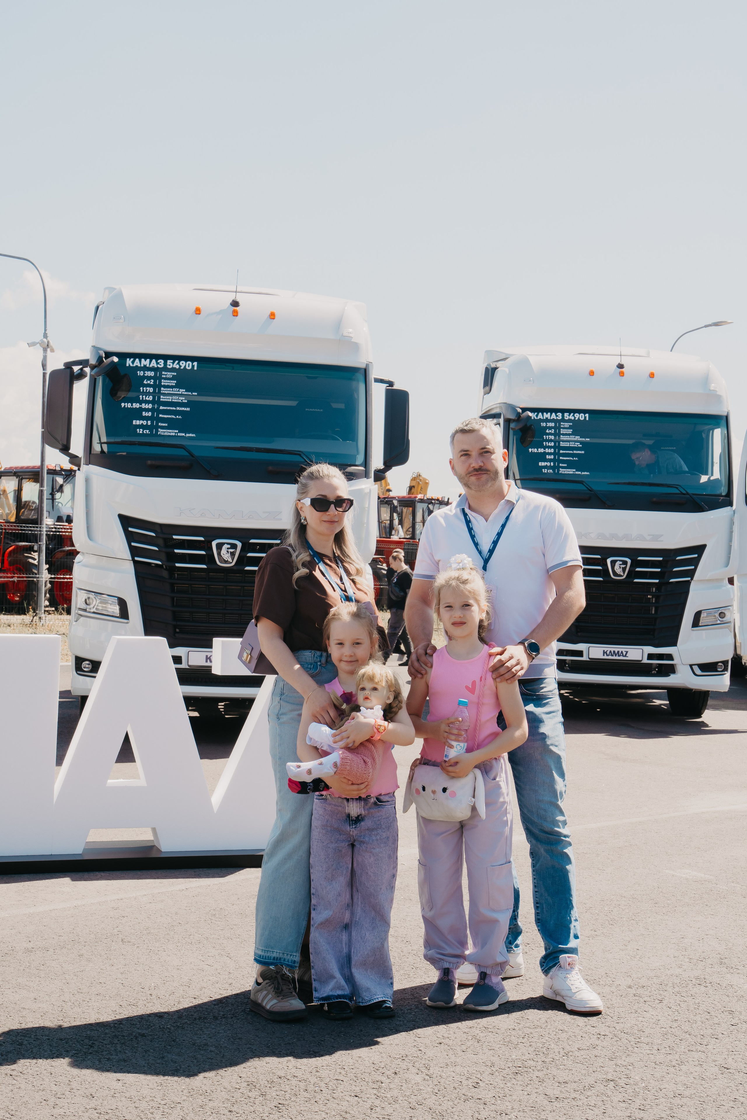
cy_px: 560
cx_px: 374
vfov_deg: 37.5
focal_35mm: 53
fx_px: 1649
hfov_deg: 25.5
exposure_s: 1/125
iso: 160
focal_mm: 53
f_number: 13
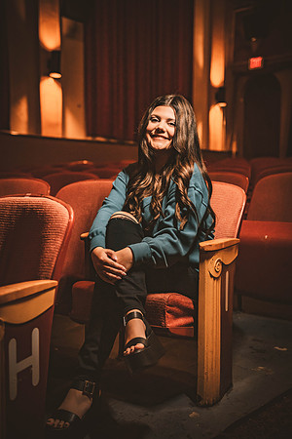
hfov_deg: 26.0
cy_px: 220
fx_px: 633
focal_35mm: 52
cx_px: 146
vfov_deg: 38.2
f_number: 2.8
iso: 1600
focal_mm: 52
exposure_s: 1/125
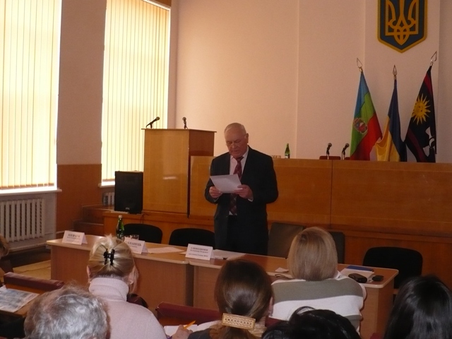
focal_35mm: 43
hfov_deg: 43.9
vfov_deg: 33.6
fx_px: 561
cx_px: 226
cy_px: 170
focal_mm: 6.1
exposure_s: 1/30
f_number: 2.8
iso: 250
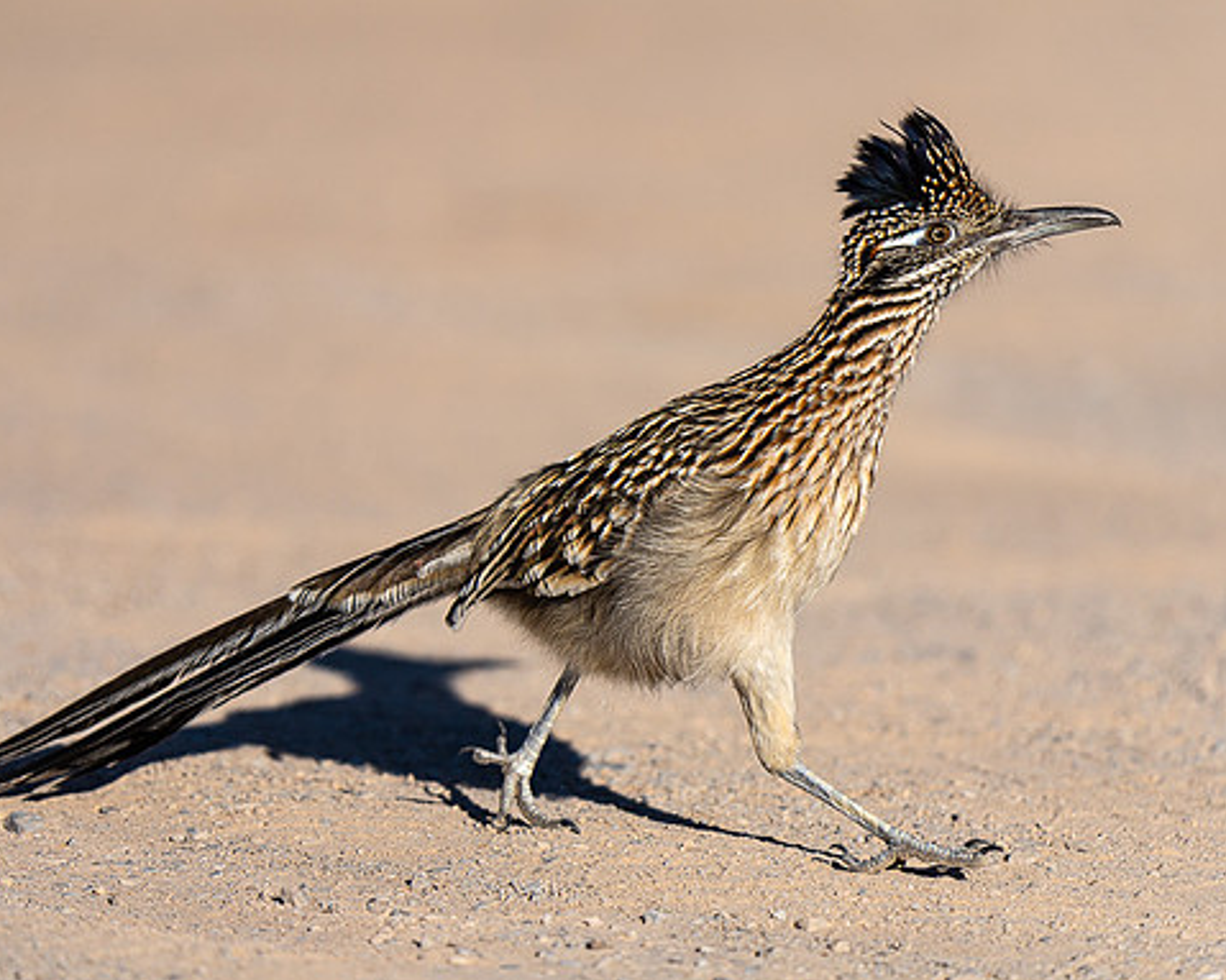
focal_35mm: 454
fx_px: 16470
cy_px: 489
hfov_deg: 4.3
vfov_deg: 3.4
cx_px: 504
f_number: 6.3
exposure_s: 1/1600
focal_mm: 400
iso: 160
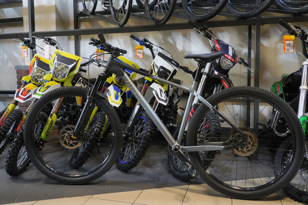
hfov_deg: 63.7
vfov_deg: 45.0
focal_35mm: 29
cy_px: 102
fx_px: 248
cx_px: 154
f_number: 5
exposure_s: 1/200
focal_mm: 29
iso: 8000
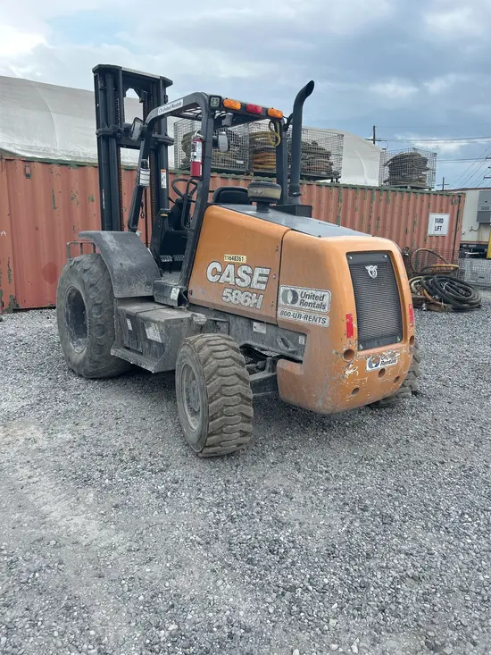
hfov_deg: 53.1
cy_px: 328
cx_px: 246
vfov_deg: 67.3
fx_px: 492
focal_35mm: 26
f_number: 1.5
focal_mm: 5.7
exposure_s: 1/1575
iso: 50
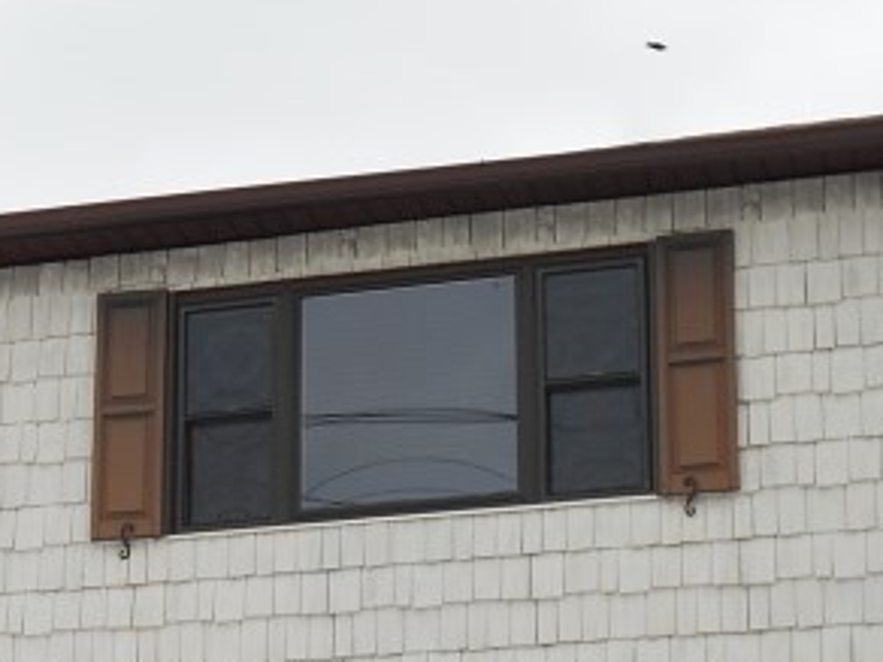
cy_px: 768
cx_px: 354
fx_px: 2729
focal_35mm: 107
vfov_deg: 13.5
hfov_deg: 18.4
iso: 80
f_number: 3.9
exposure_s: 1/320
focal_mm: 6.7
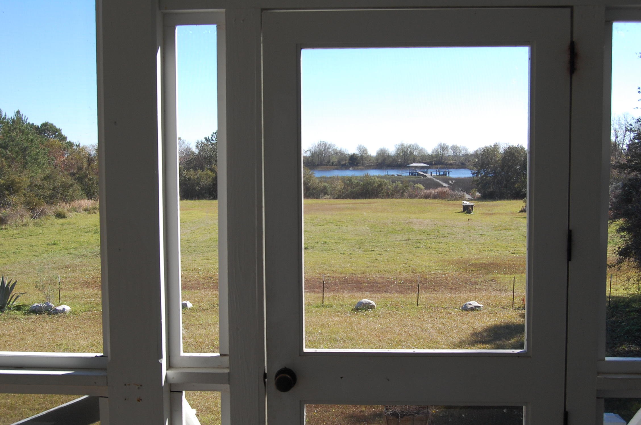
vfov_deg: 29.8
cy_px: 212
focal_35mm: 45
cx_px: 320
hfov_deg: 43.7
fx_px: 800
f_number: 10
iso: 360
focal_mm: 30
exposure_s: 1/250
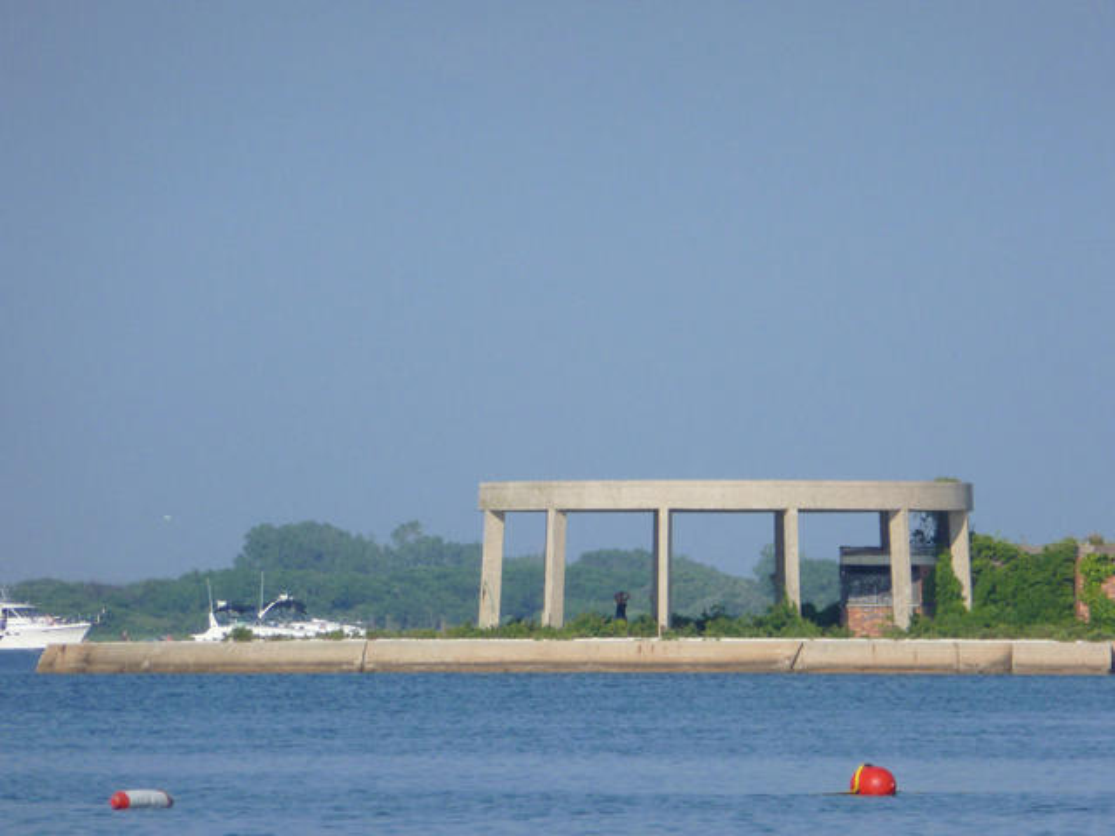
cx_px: 558
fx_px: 15461
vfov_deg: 3.1
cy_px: 418
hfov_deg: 4.1
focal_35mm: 480
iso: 100
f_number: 5.9
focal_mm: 68.8
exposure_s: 1/400
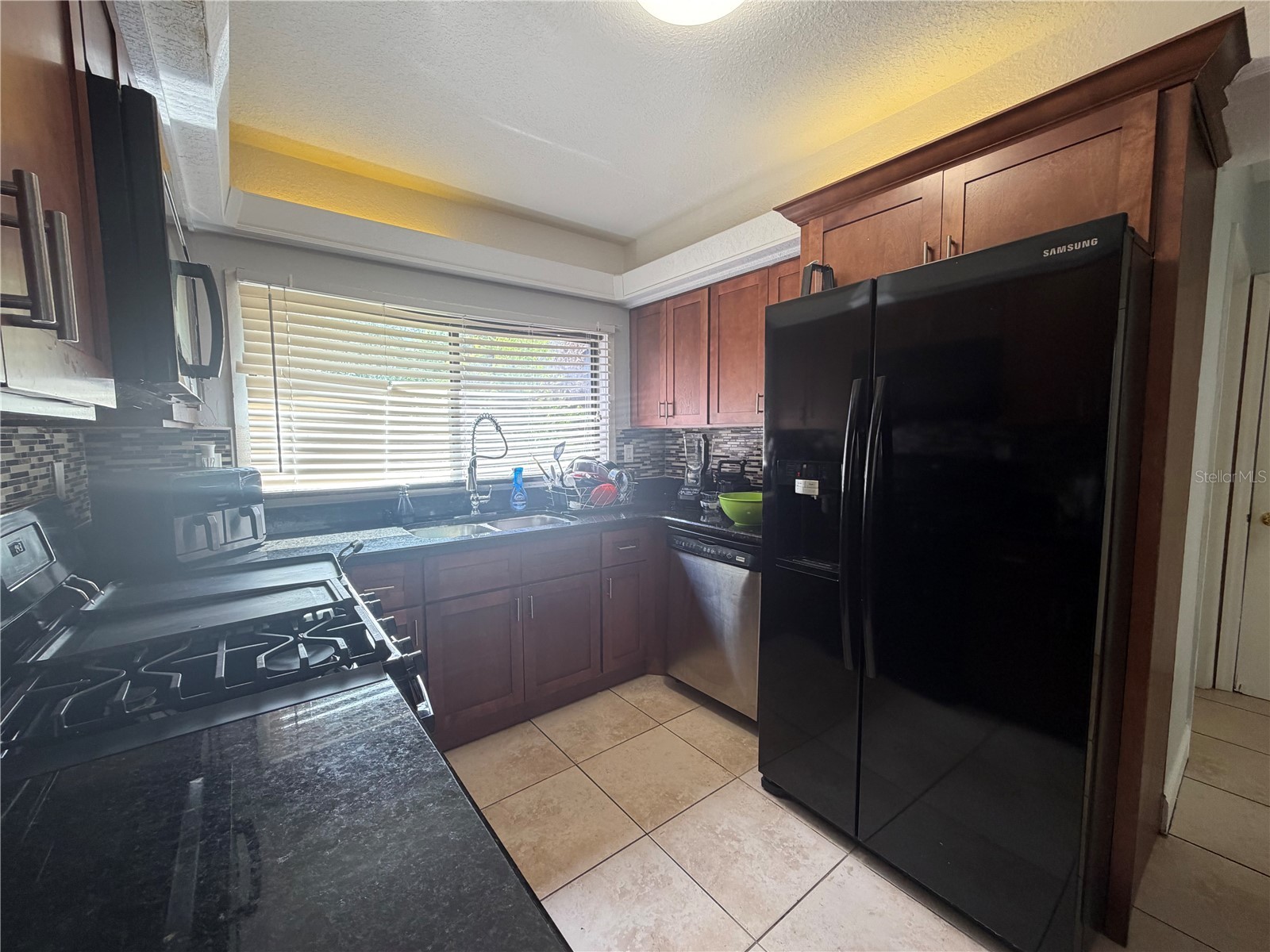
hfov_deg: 102.1
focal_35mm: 14
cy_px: 476
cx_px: 635
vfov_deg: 85.7
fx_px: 514
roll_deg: +0.3
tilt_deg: -4.3
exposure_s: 1/120
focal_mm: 2.22
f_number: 2.2
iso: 125
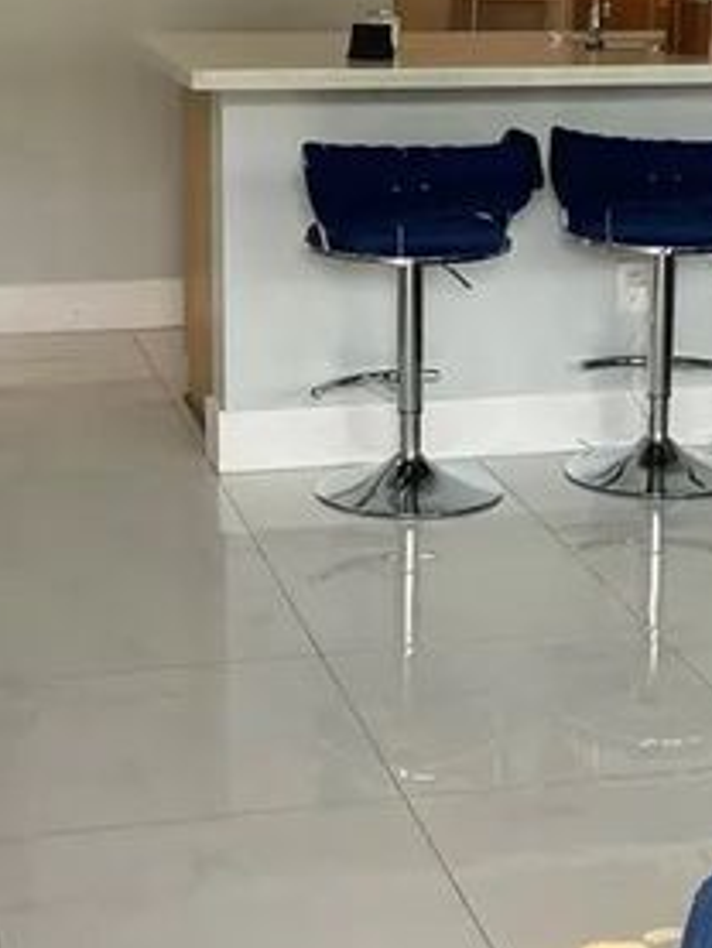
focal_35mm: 80
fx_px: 2192
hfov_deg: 18.4
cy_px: 364
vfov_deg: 24.3
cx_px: 435
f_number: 1.8
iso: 80
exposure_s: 1/120
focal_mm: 4.25
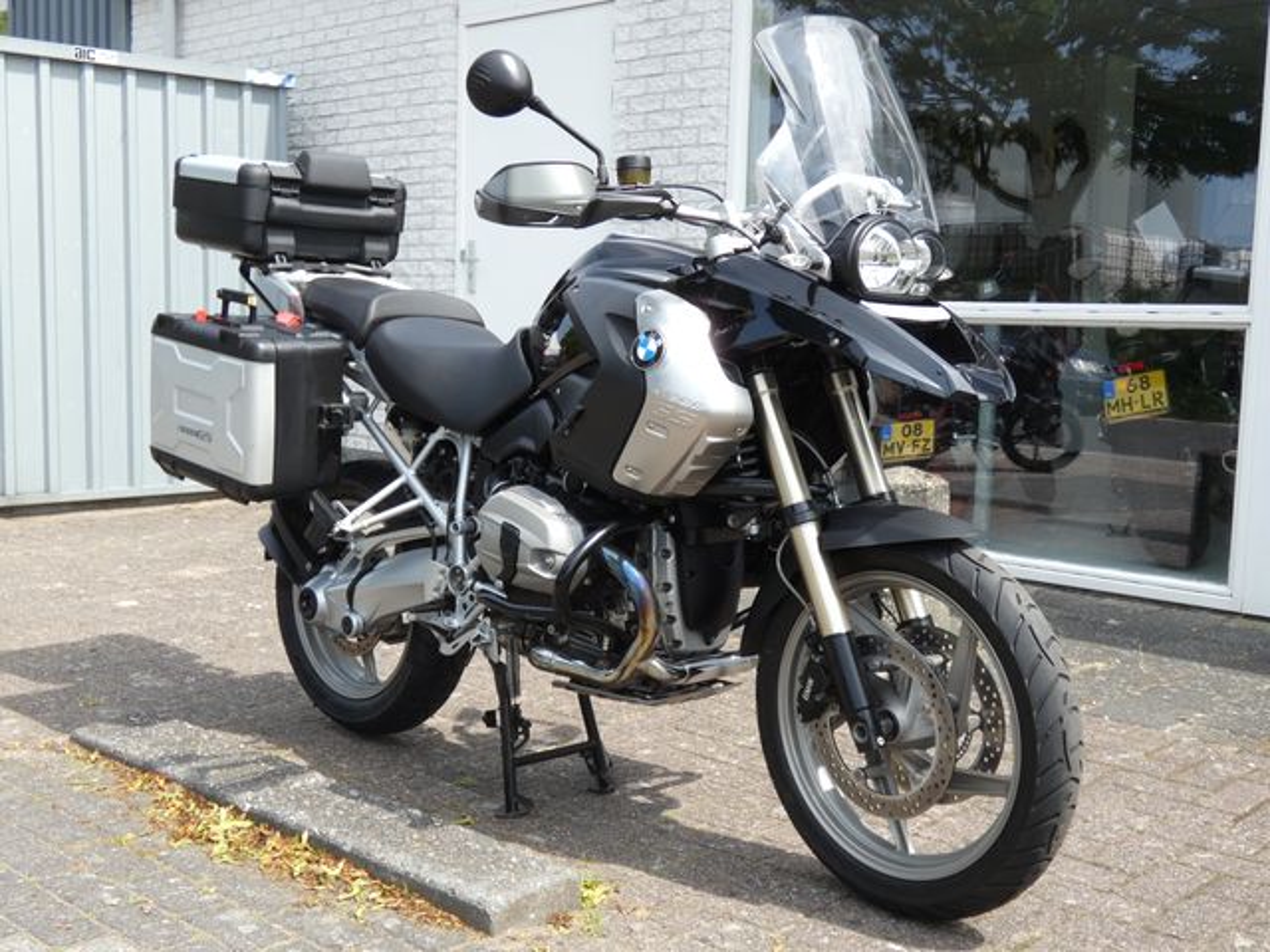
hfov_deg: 43.9
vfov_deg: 33.6
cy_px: 476
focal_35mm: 43
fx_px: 1578
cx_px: 635
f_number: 3.7
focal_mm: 7.8
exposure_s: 1/250
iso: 80
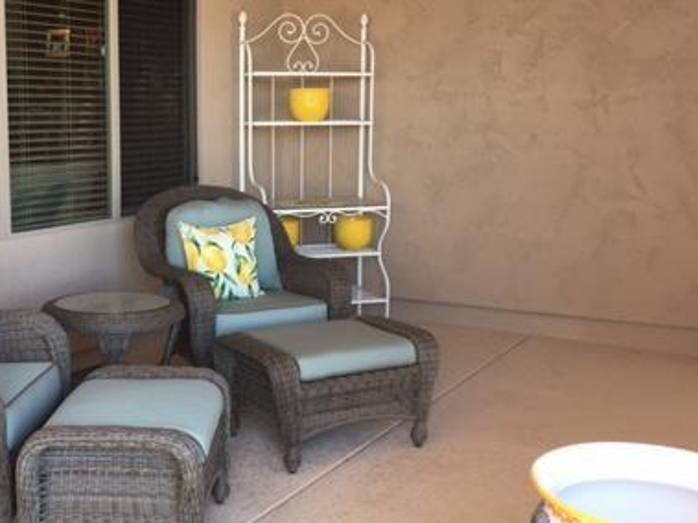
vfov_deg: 29.6
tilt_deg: -6.0
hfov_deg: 38.6
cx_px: 243
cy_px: 206
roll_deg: -0.2
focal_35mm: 49
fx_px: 988
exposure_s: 1/60
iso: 32
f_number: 2.2
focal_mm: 4.15
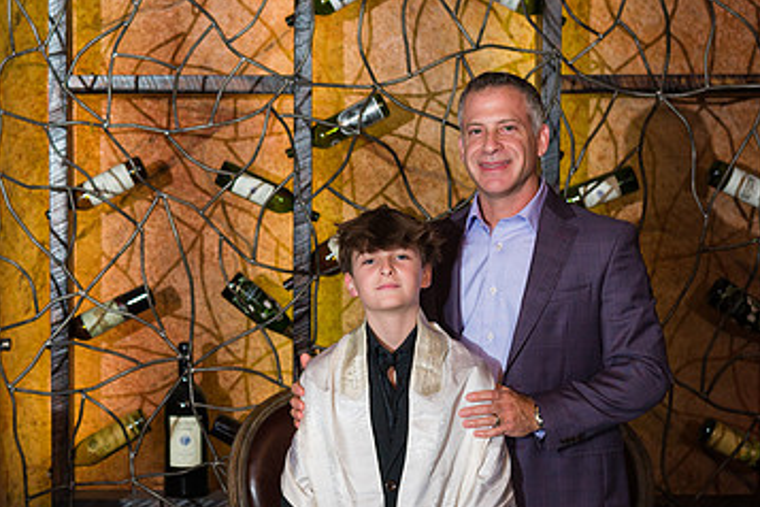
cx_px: 190
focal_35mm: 86
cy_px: 256
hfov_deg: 23.4
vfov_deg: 15.9
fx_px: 1815
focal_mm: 52
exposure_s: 1/200
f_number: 5
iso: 1000
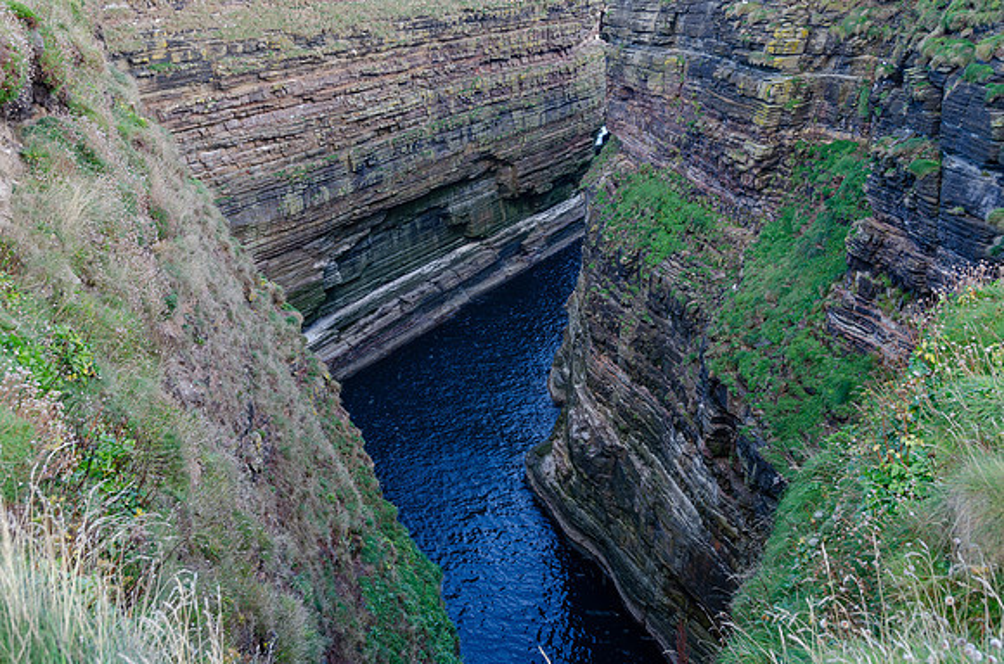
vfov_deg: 36.7
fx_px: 1002
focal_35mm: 36
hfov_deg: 53.2
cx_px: 502
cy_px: 332
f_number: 7.1
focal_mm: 24
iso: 100
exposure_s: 1/40
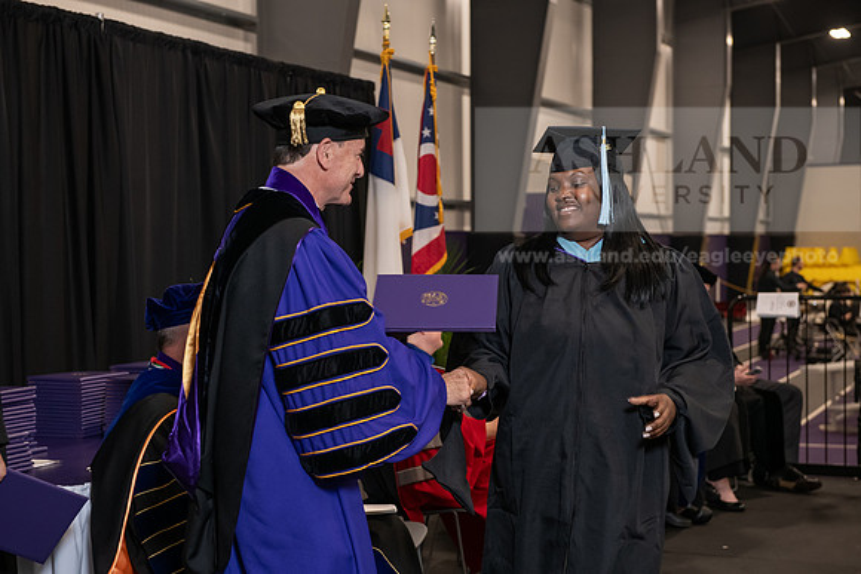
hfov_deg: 30.5
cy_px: 287
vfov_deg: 20.6
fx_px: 1579
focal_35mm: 66
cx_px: 430
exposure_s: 1/125
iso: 2000
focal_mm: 66
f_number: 5
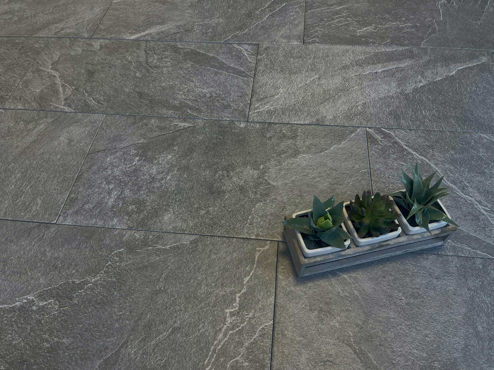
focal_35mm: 25
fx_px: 357
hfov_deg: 69.4
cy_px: 185
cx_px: 247
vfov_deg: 54.9
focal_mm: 5.1
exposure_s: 1/100
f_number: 1.6
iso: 64
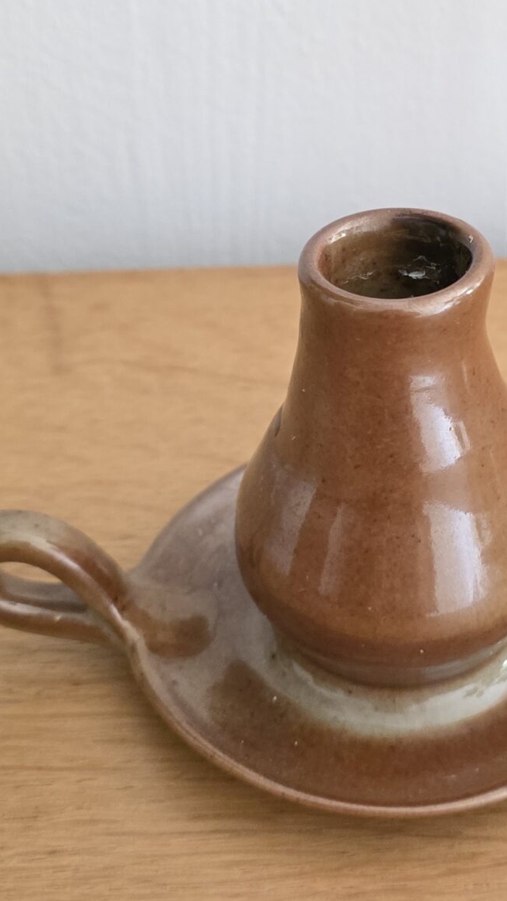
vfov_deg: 37.4
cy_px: 299
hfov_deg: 21.5
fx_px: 1314
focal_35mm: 55
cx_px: 410
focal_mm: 6.3
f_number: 1.7
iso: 1250
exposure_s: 1/60
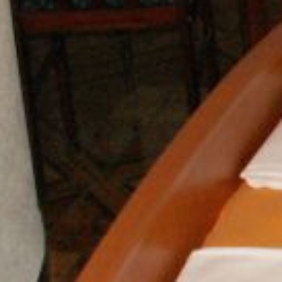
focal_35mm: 181
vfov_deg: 9.6
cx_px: 634
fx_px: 1668
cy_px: 0
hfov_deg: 8.9
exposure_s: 1/40
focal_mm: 5.86
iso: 160
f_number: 2.8
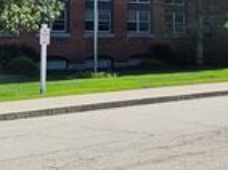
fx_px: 533
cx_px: 116
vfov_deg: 17.1
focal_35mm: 81
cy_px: -52
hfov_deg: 24.2
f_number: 1.8
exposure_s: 1/1228
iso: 25
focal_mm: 5.4
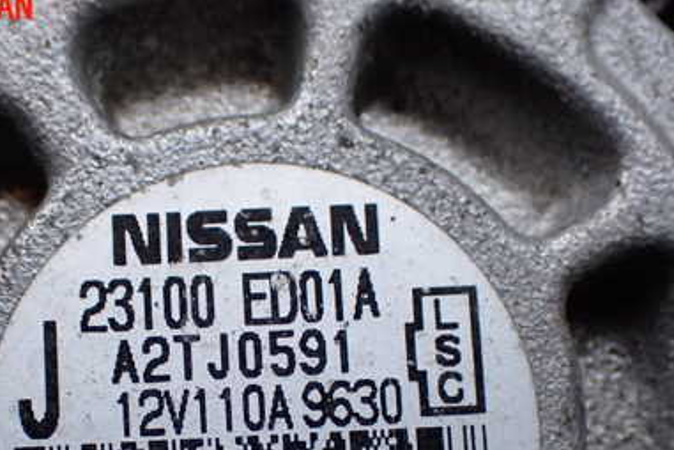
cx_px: 242
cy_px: 384
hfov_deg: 26.2
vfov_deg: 17.5
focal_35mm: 77
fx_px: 1441
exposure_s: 1/200
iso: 320
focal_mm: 8.4
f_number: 3.1
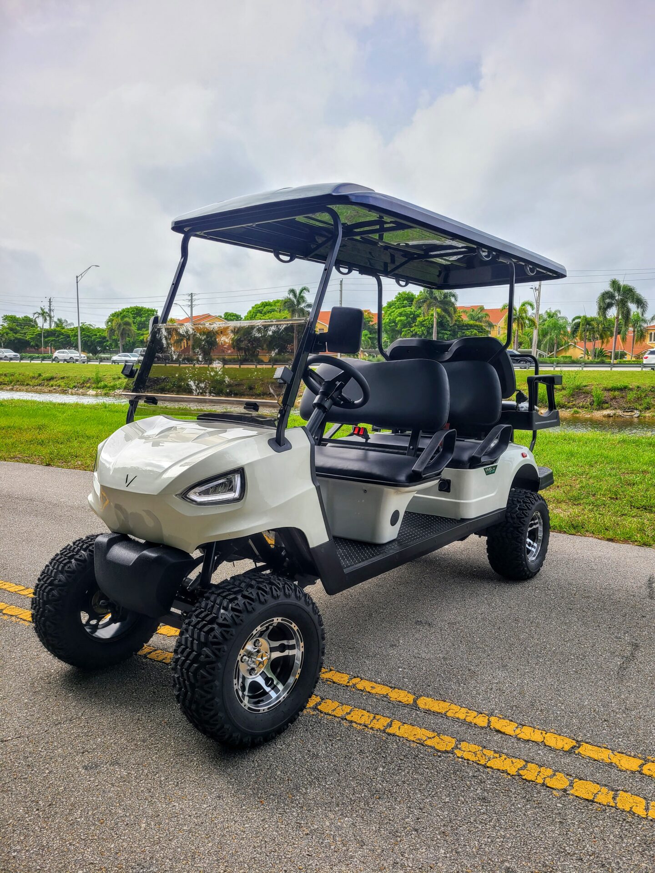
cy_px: 436
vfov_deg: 67.3
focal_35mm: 26
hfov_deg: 53.1
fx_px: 656
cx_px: 328
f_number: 1.8
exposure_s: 1/1538
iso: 40
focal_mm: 5.4
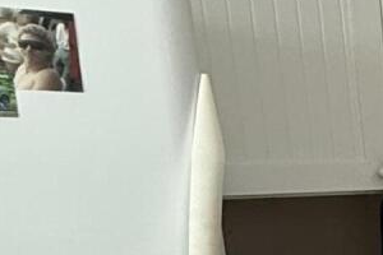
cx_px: 832
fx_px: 1032
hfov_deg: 15.4
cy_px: 368
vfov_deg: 13.4
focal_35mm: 97
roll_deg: +0.3
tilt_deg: -11.5
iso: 200
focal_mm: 2.22
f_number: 2.2
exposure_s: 1/60
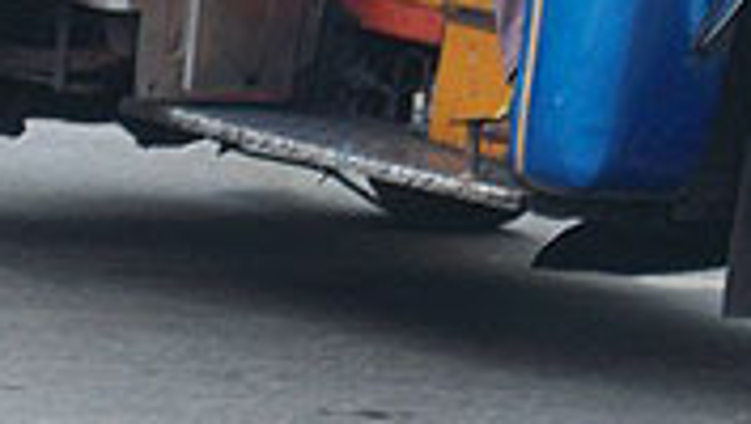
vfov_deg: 4.1
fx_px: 5960
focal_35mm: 299
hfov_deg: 7.2
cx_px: 467
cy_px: -216
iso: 100
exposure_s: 1/125
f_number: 4.8
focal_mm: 18.1
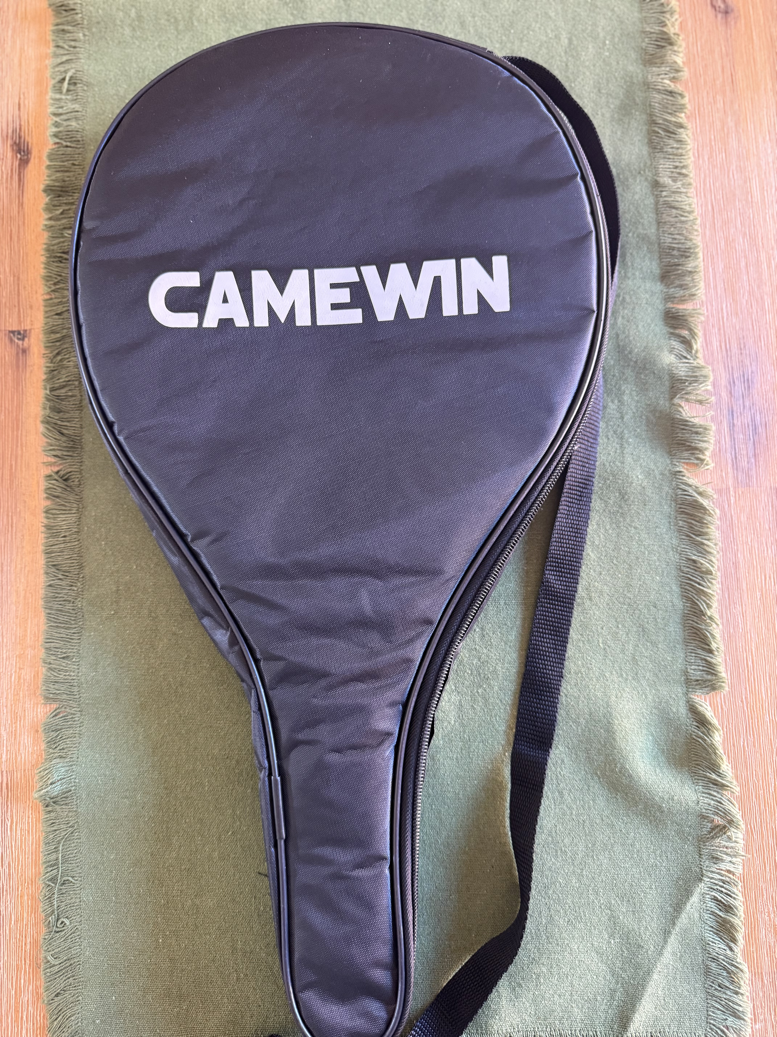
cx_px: 388
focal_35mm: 24
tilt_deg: -85.2
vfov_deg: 71.6
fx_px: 718
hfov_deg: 56.8
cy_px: 518
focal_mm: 6.76
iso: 400
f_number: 1.78
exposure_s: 1/60
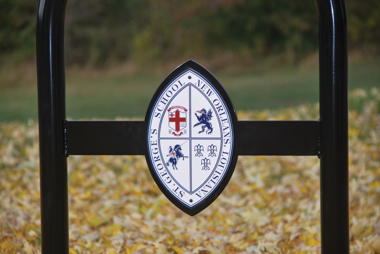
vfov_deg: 5.9
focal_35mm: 232
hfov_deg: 8.8
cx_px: 190
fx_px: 2457
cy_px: 127
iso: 100
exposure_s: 1/160
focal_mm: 155
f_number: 6
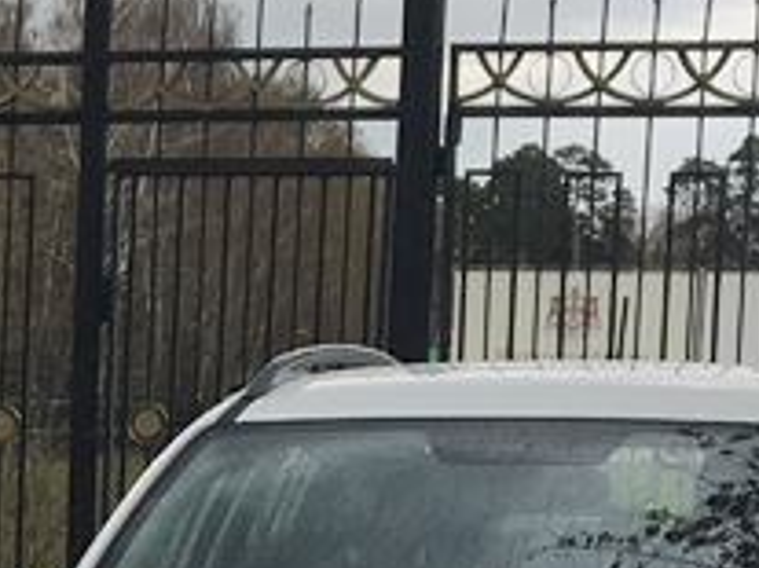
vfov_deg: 12.8
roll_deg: -0.3
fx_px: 2454
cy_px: 722
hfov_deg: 16.4
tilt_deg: -5.6
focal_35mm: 112
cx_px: -279
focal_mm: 4.15
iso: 25
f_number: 2.2
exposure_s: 1/523
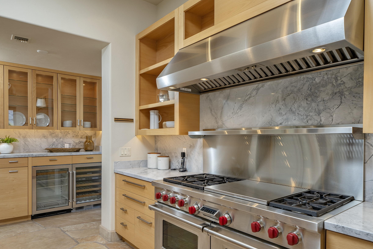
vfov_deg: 55.0
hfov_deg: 76.1
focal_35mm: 23
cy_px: 139
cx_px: 184
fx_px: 238
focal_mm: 20
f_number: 7.1
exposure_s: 1/25
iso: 200
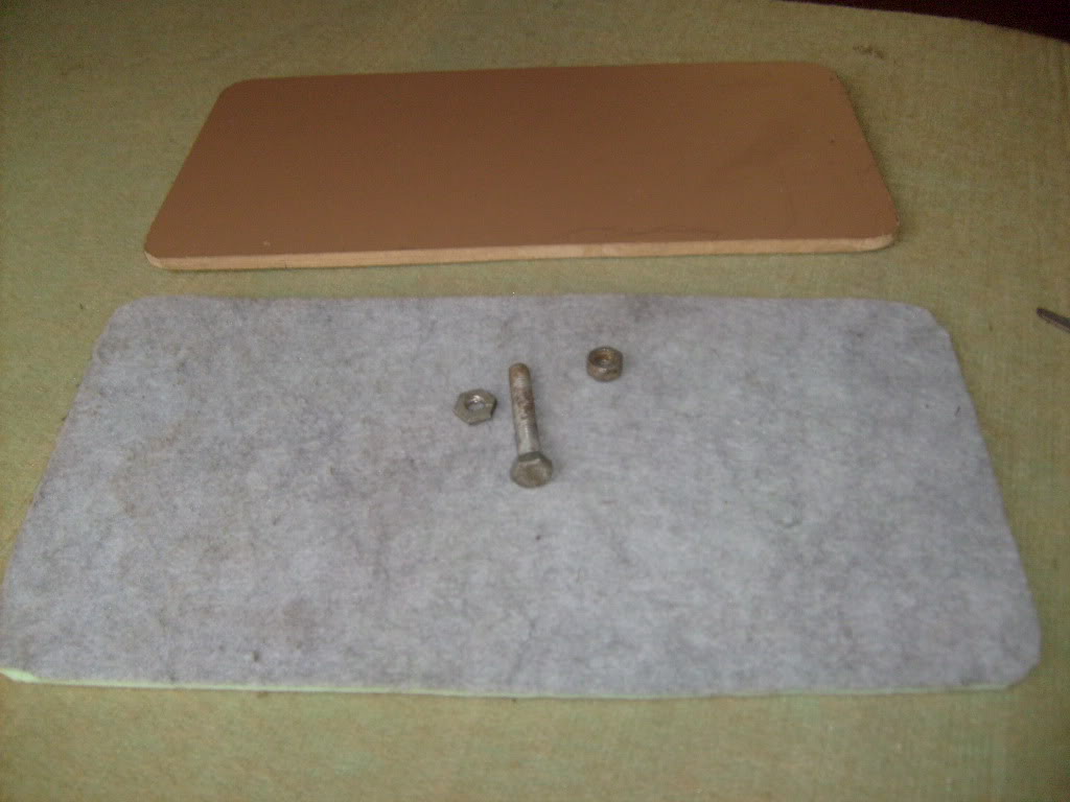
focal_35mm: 35
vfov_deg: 40.7
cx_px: 535
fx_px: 1082
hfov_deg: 52.6
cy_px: 401
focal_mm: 5.8
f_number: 2.8
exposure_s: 1/45
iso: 100
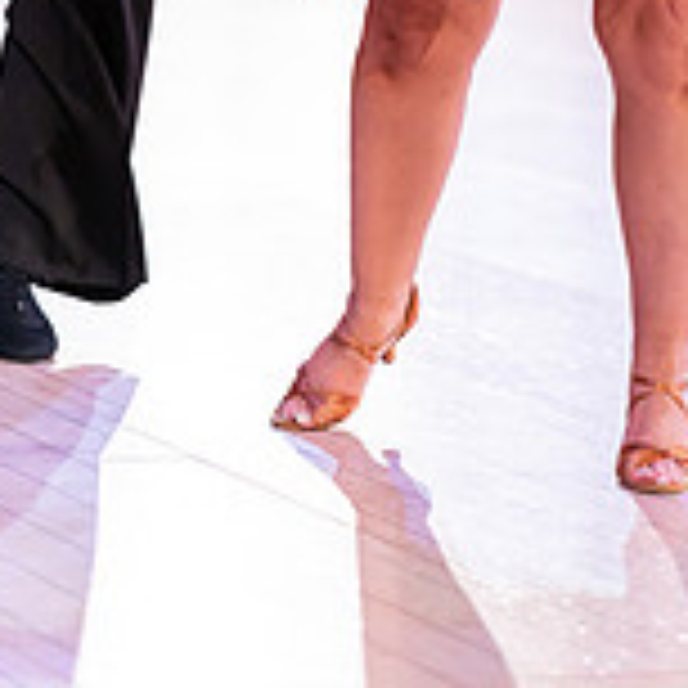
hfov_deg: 8.2
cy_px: -315
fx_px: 4767
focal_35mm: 212
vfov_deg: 8.1
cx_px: 540
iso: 2500
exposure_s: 1/1000
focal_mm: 85
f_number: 1.4
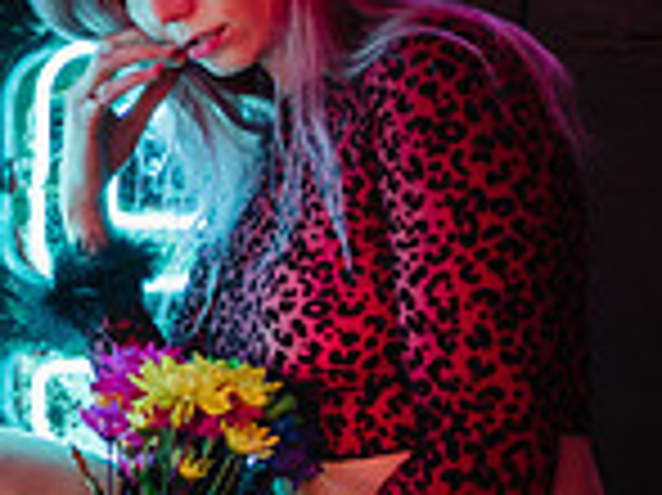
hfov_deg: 17.3
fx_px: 1777
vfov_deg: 15.9
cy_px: 214
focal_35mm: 93
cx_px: -517
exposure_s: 1/100
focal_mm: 24
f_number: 1.6
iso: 100
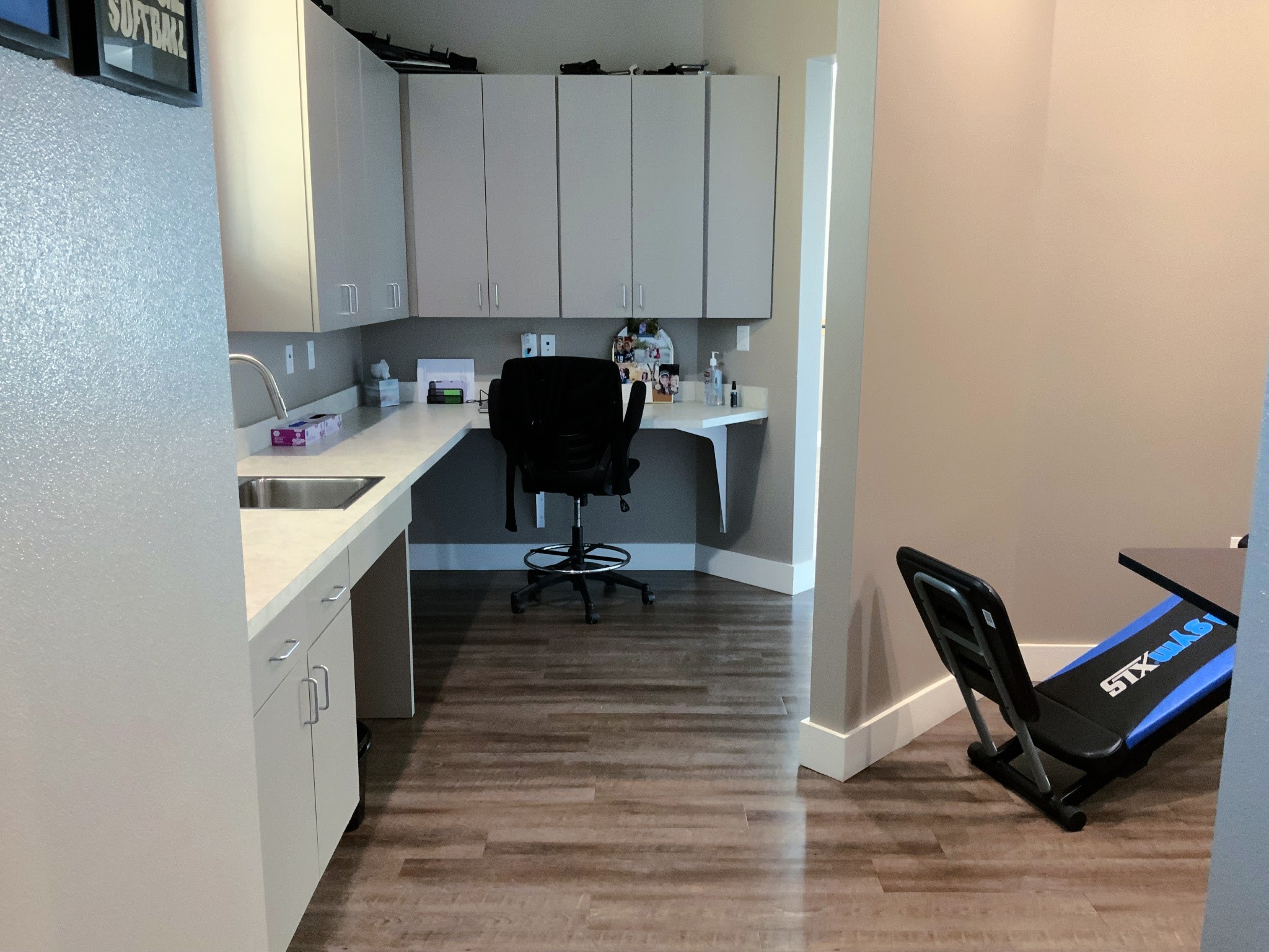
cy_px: 476
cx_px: 634
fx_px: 1063
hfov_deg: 61.7
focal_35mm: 29
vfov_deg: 48.2
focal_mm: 3
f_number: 1.8
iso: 200
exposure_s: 1/40
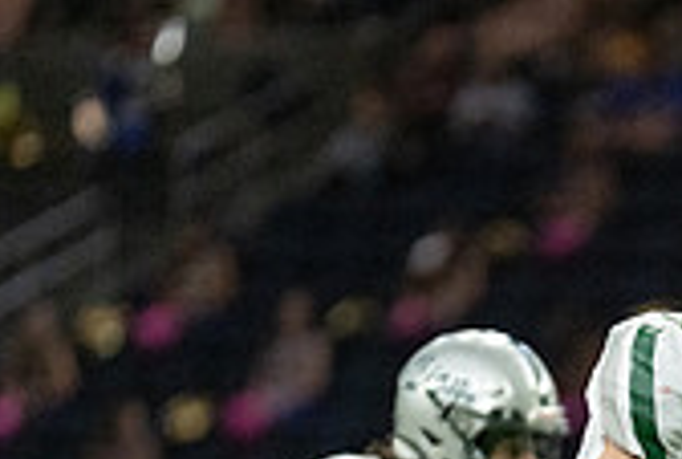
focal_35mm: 781
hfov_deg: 2.6
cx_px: 860
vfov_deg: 1.8
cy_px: 684
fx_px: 14835
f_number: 2.8
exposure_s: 1/1250
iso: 3200
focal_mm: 200
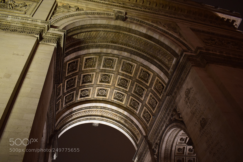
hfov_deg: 61.9
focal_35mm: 30
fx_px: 202
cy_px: 81
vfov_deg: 43.6
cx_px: 122
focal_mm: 20
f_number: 4
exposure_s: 1/15
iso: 1600
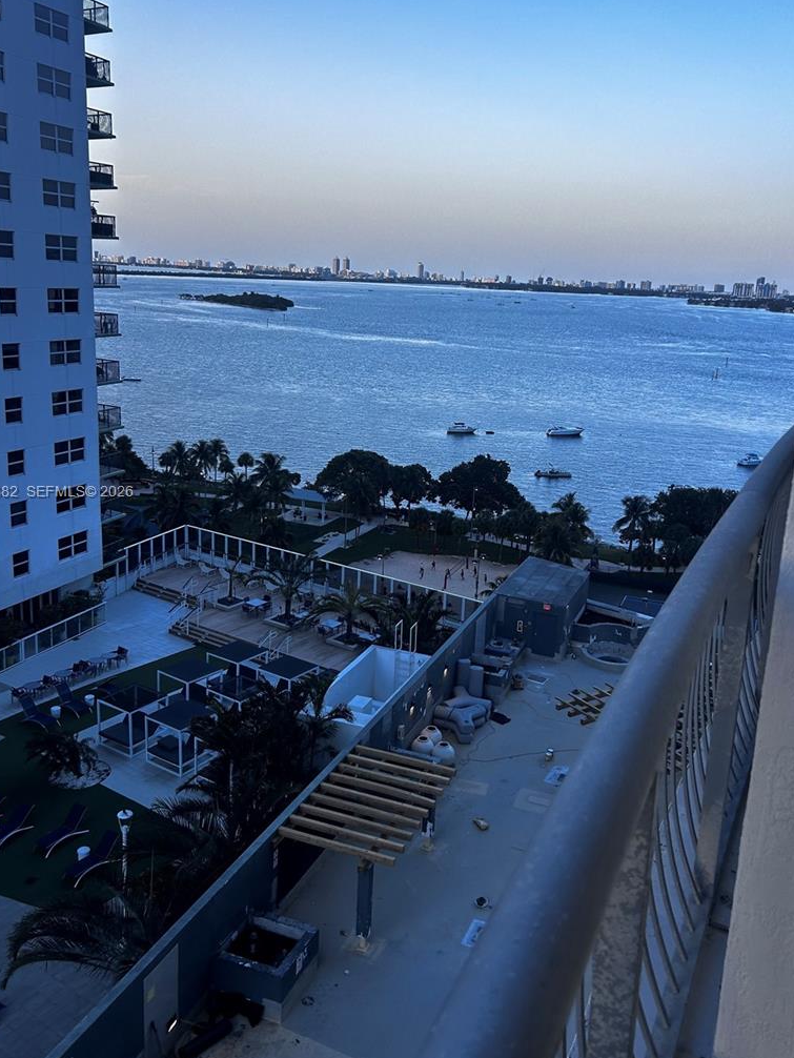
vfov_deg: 58.3
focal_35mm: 31
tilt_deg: -15.4
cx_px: 412
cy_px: 493
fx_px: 948
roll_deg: -1.9
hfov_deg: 45.5
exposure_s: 1/436
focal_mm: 5.7
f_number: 1.5
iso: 50
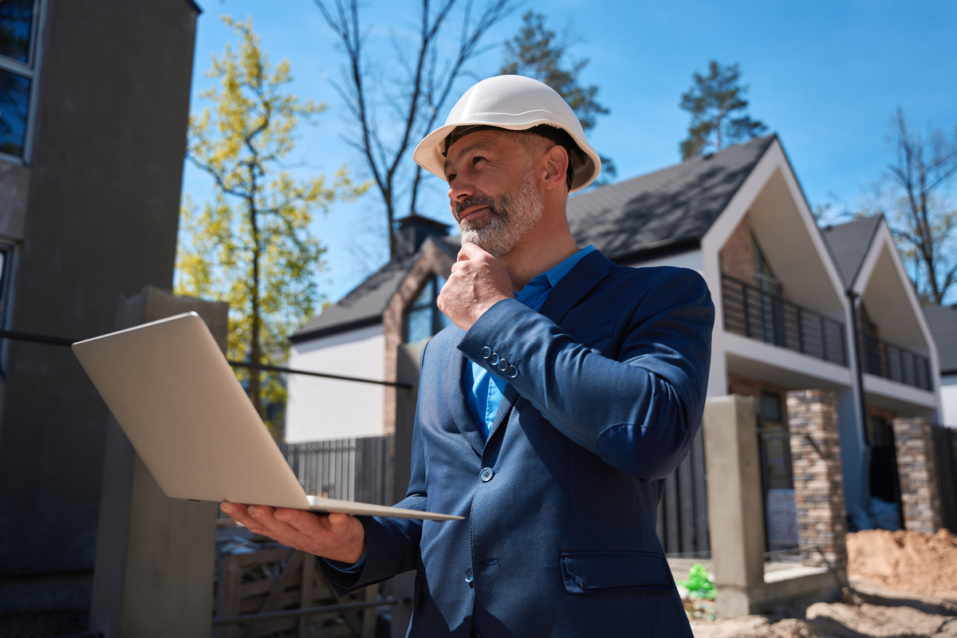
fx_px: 816
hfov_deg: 60.8
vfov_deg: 42.7
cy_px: 319
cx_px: 478
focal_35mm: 31
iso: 100
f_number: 3.2
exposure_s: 1/1250
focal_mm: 30.7
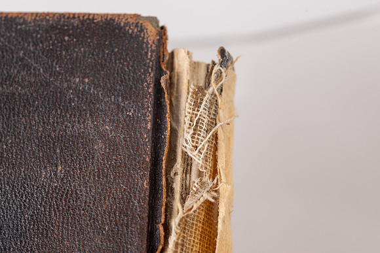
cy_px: 126
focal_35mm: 60
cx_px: 190
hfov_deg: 33.4
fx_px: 633
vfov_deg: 22.6
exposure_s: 1/125
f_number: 13
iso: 100
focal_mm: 60
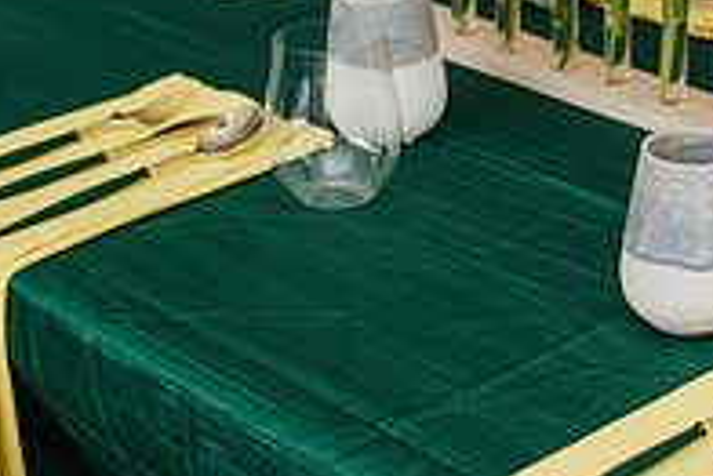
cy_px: -102
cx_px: 749
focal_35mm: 105
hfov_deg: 18.8
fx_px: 2081
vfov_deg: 12.7
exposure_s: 1/200
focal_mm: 35
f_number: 3.2
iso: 800
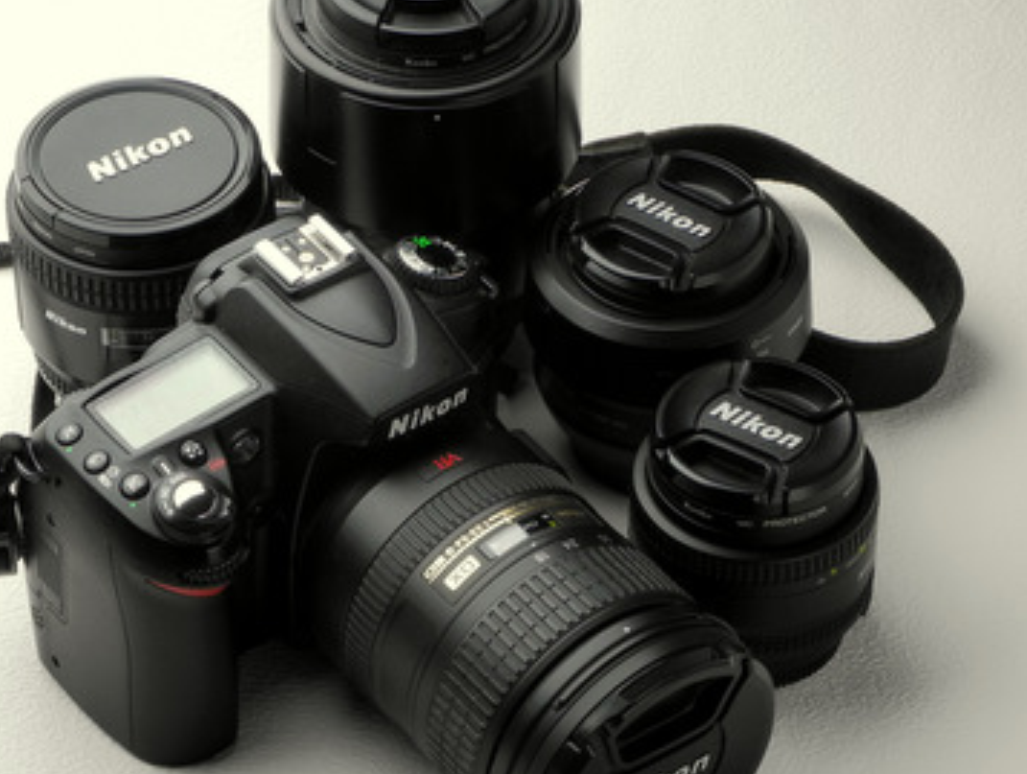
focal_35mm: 141
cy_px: 404
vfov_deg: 10.6
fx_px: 4190
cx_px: 440
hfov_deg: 14.0
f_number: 8
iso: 100
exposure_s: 1/15.7
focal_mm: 22.5
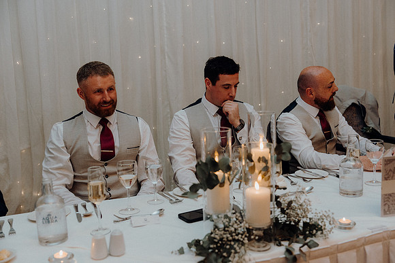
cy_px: 132
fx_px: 439
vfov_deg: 33.4
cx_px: 198
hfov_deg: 48.4
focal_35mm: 40
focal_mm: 40
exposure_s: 1/160
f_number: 3.5
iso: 2500
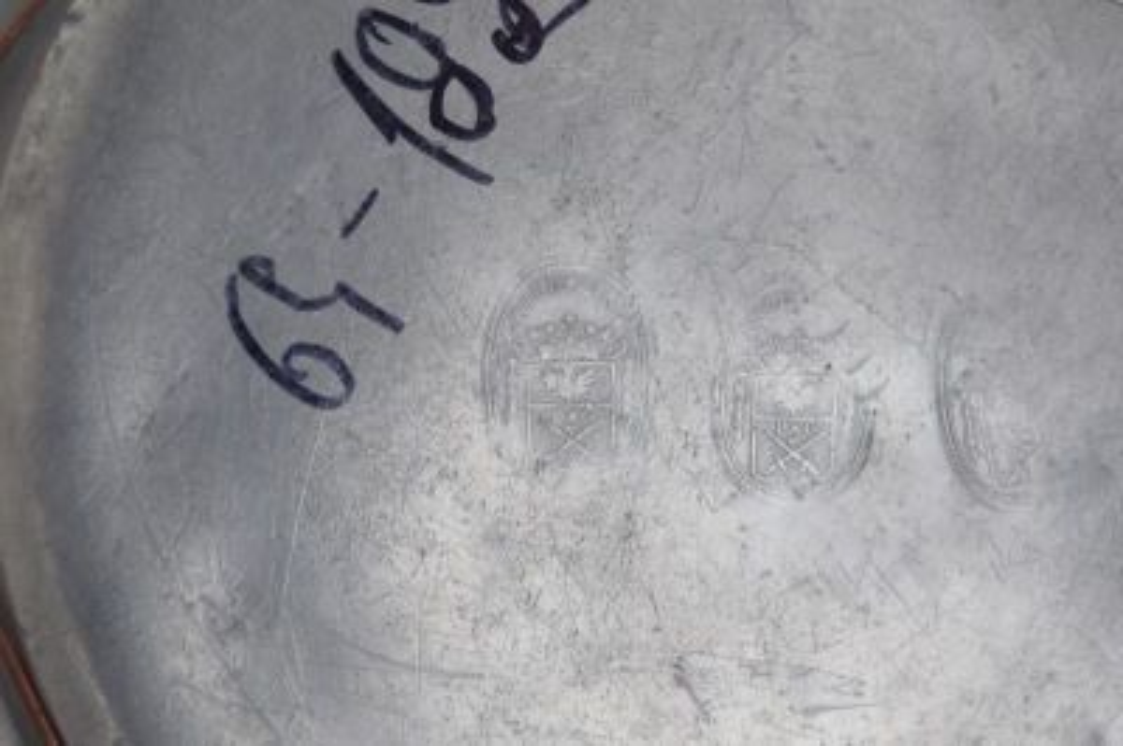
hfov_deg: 27.0
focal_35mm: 75
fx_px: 2338
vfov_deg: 18.2
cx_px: 562
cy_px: 373
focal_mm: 50
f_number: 7.1
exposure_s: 1/200
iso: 400
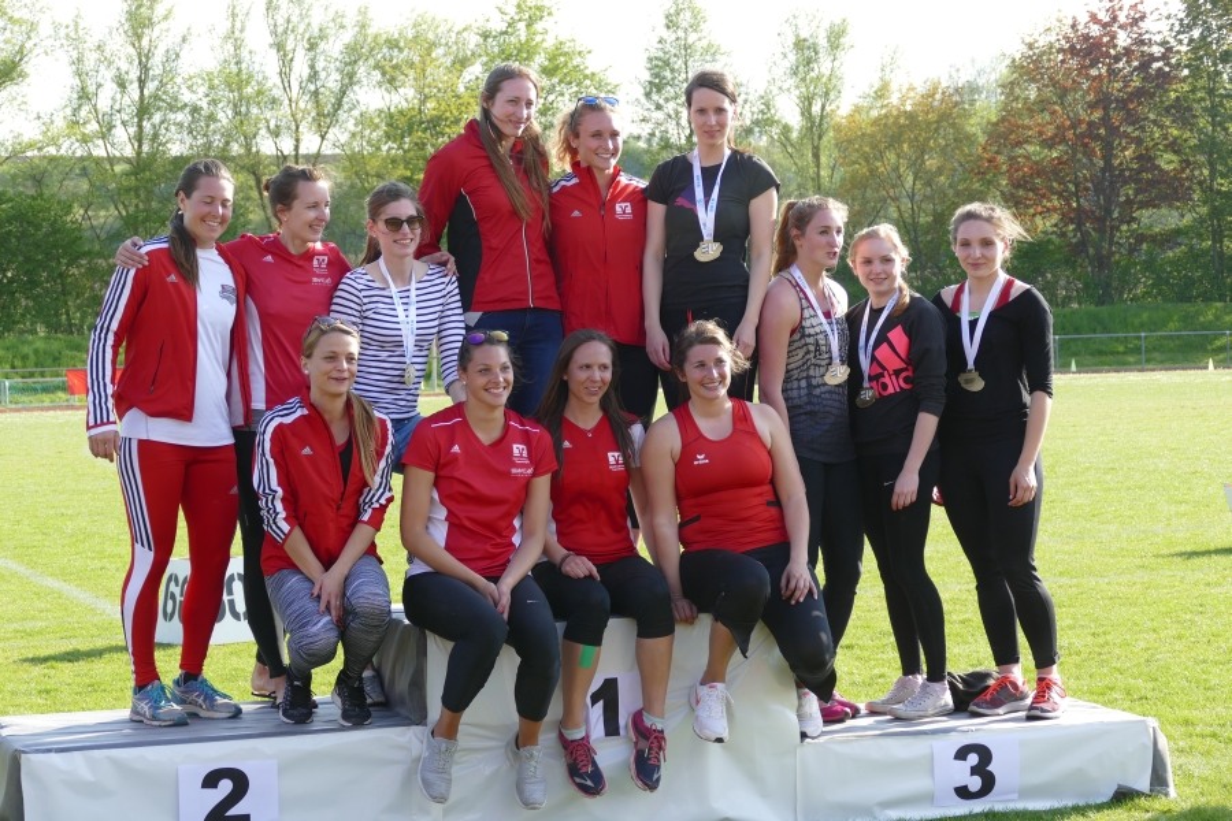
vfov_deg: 14.7
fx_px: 3182
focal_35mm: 93
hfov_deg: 21.9
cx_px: 616
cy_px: 410
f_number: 3.8
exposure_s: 1/320
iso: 125
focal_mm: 33.96
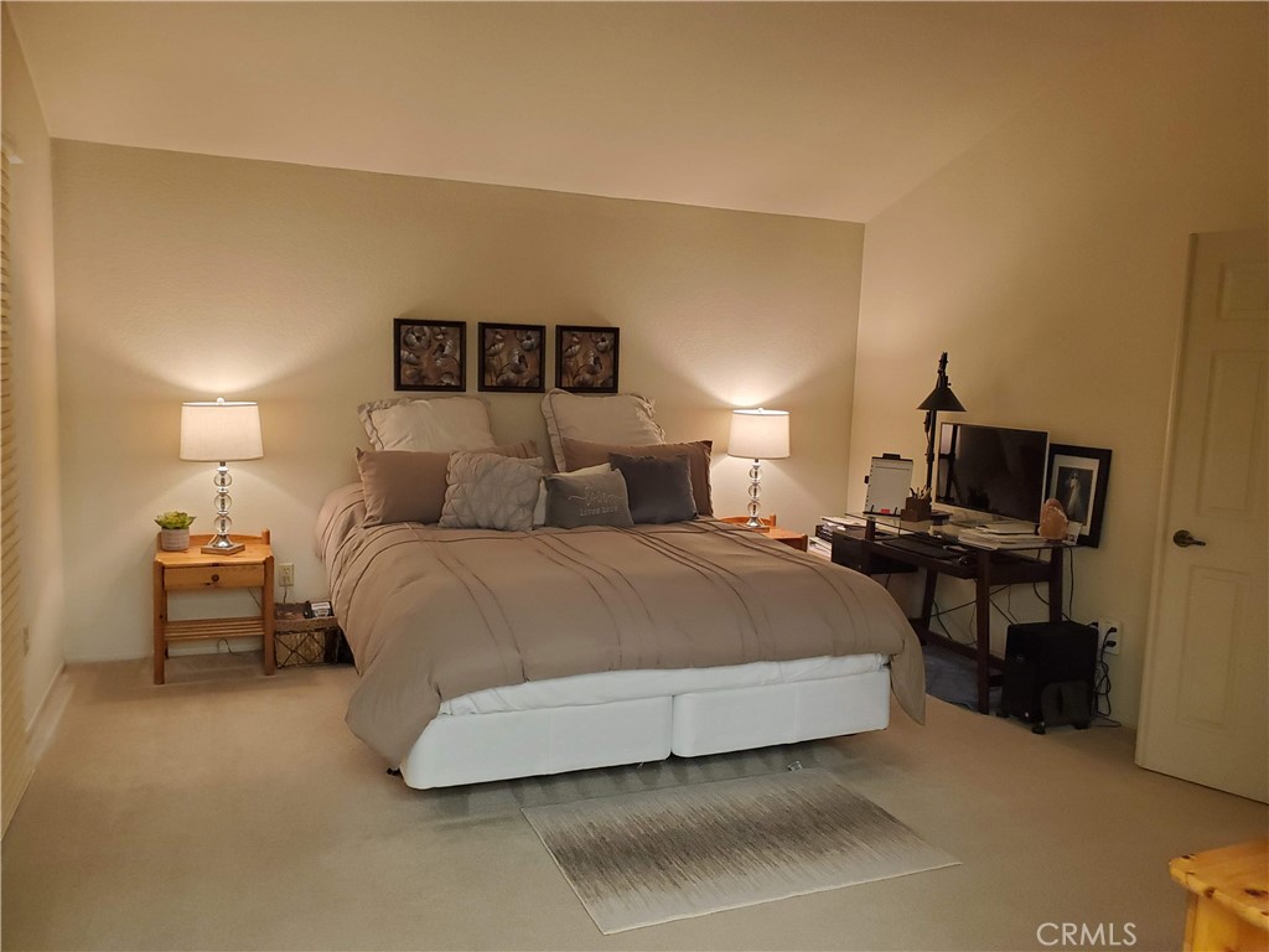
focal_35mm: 26
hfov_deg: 67.3
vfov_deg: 53.1
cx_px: 634
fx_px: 953
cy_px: 476
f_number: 2.4
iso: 320
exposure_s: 1/40
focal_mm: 4.3
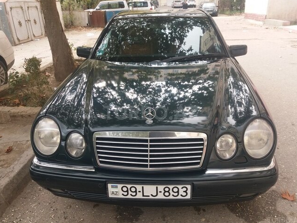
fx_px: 249
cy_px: 113
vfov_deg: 48.2
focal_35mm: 29
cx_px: 151
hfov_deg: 61.6
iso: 64
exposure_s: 1/163
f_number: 1.9
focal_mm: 3.7
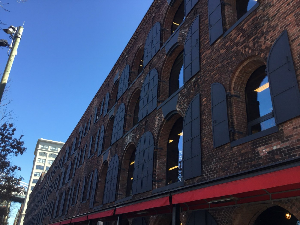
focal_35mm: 31
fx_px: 269
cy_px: 112
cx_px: 150
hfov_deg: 58.4
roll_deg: -3.4
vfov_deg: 45.4
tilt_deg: +26.7
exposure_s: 1/429
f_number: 2.4
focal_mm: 3.3
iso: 25
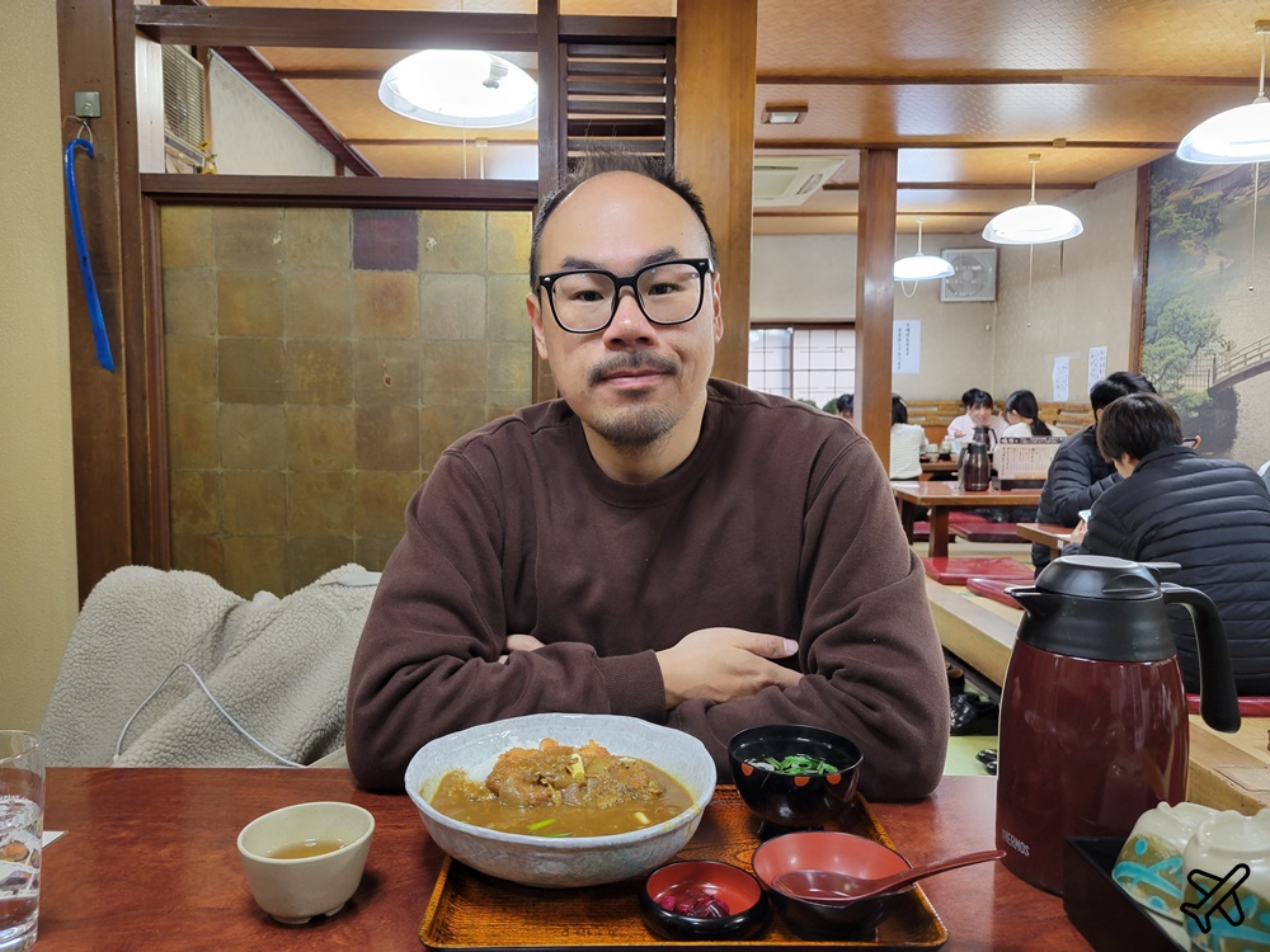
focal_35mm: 26
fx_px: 954
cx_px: 635
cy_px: 476
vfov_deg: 53.1
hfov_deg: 67.3
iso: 200
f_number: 1.8
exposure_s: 1/40
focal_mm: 5.4
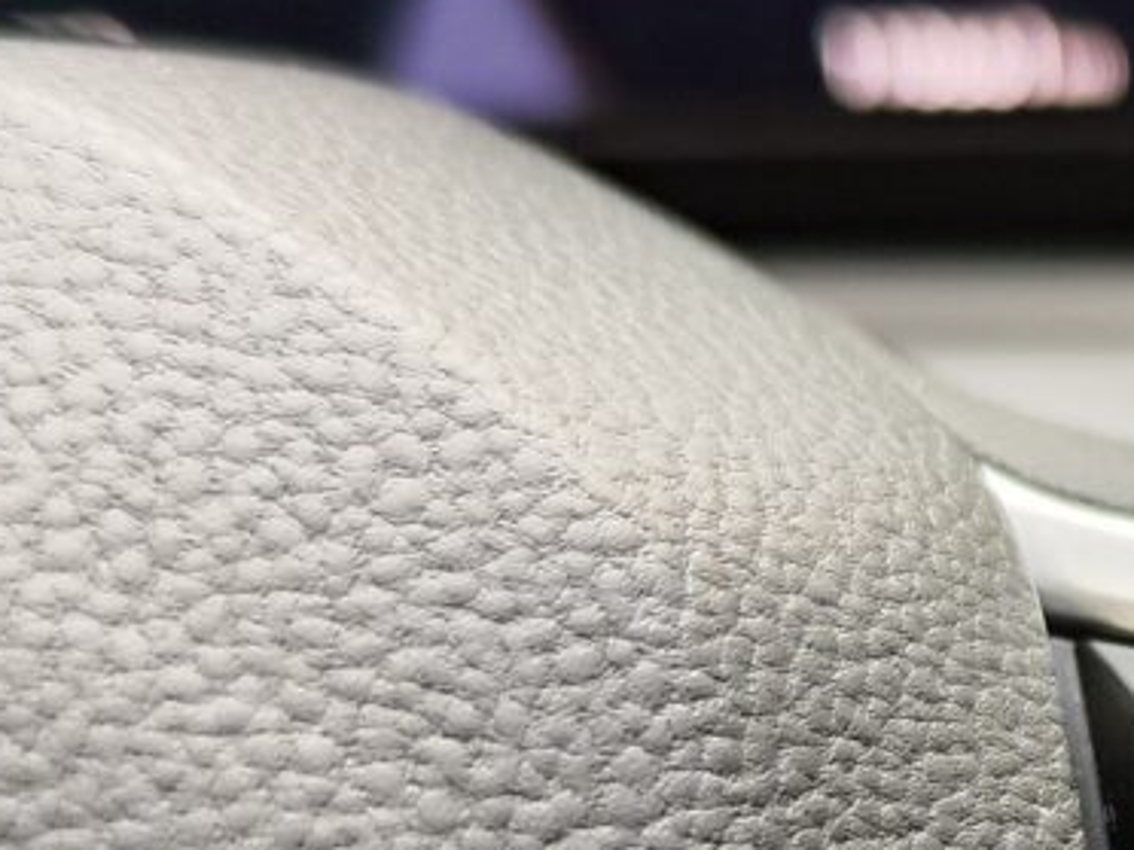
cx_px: 1469
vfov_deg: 14.7
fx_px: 3243
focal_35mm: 99
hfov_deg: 18.5
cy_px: 871
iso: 234
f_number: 1.69
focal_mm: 7.01
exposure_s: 1/100
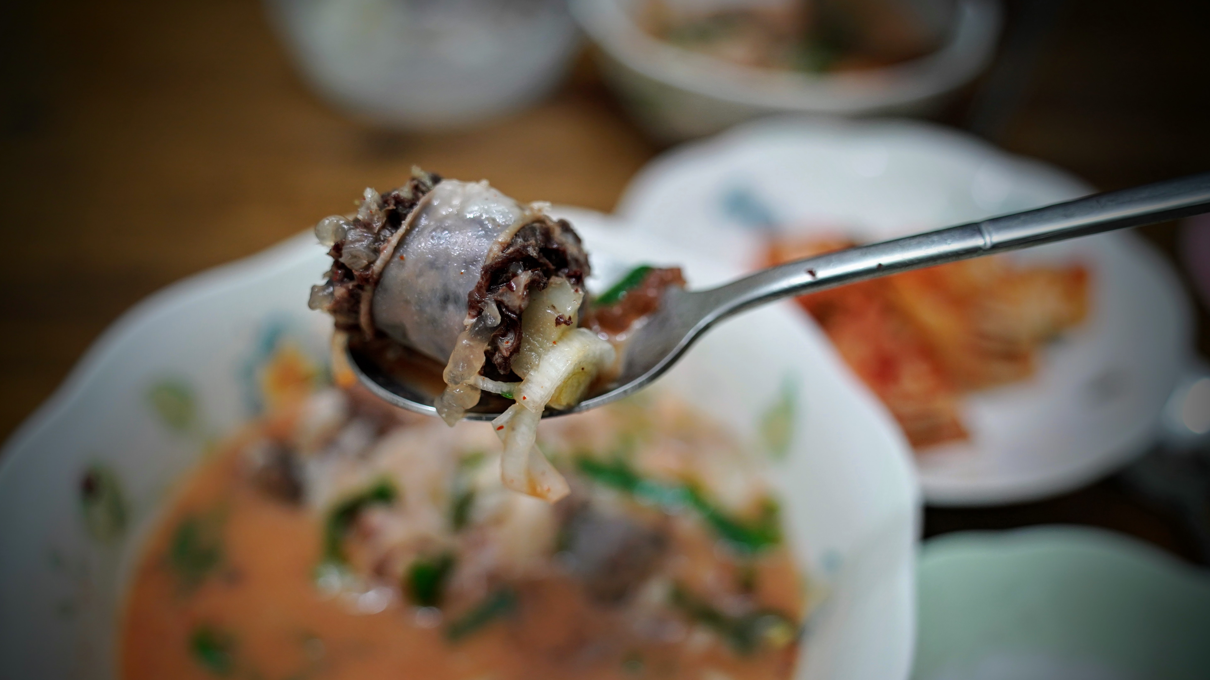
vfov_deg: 38.8
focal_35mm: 30
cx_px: 600
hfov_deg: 64.3
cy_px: 395
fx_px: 963
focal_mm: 28
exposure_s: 1/125
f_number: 2.8
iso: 800
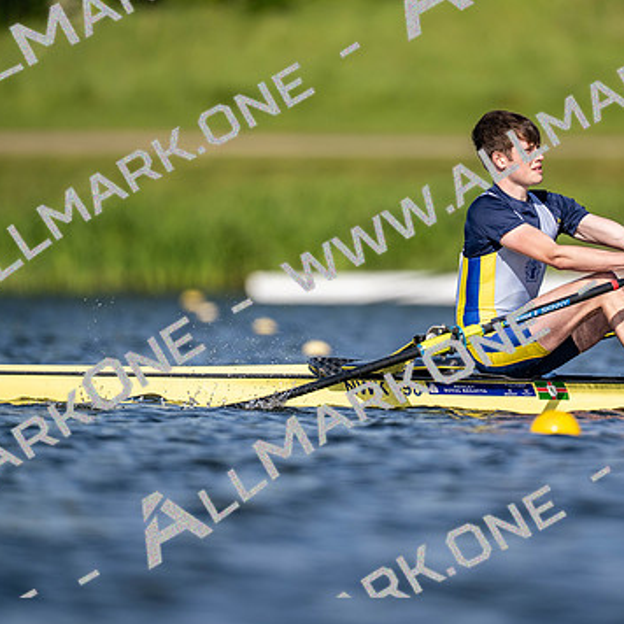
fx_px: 16968
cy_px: 297
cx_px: 498
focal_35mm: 832
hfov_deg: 2.1
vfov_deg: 2.1
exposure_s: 1/2500
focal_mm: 600
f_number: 4
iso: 200
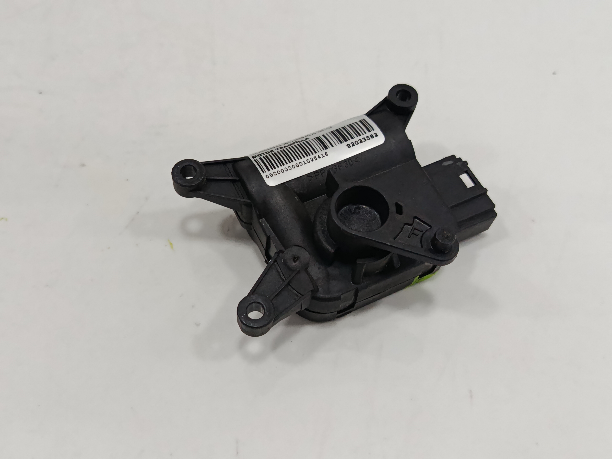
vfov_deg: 38.7
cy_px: 230
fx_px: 654
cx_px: 306
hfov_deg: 50.1
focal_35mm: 37
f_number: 1.7
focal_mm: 5.24
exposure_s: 1/100
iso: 912
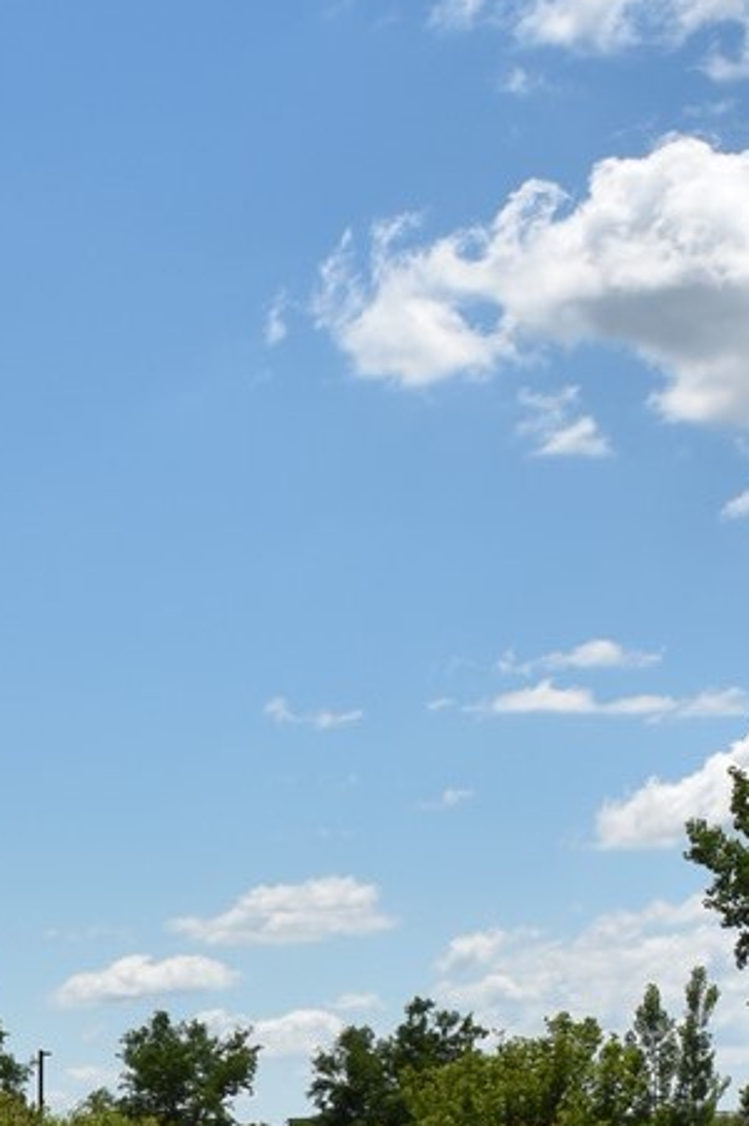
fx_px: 4059
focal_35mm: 130
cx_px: -263
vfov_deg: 15.6
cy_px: 1032
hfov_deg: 10.3
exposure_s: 1/200
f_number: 14
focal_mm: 23
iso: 100
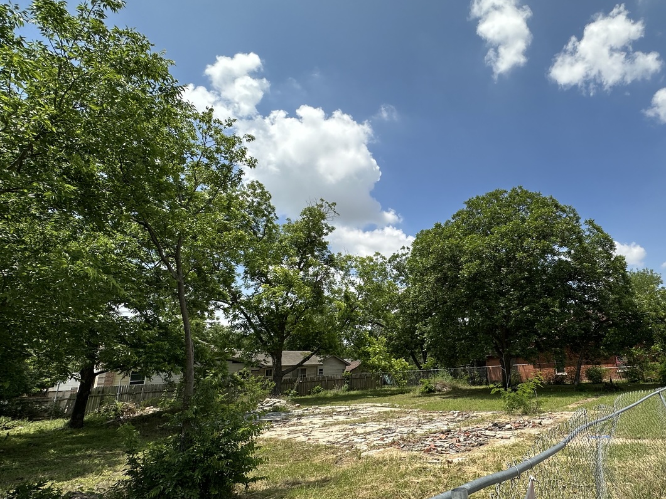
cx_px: 437
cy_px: 267
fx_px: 366
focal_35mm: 19
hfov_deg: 82.2
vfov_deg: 68.6
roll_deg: +3.2
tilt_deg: +15.8
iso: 50
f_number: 2.2
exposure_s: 1/2212
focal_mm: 2.22
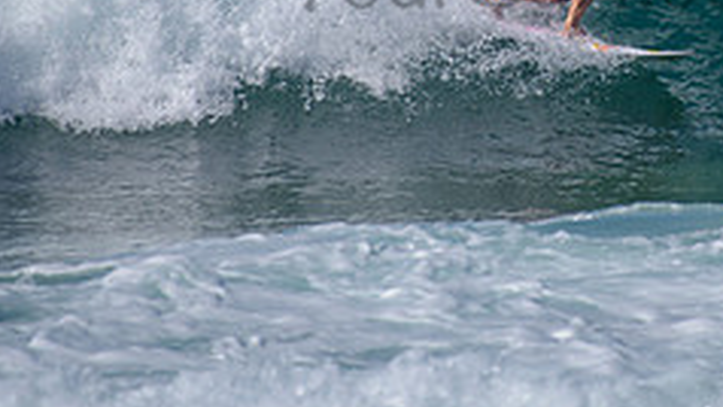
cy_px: -62
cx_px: 605
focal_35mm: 1279
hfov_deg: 1.7
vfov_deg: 1.0
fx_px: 24525
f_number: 5.6
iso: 125
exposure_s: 1/2000
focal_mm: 500
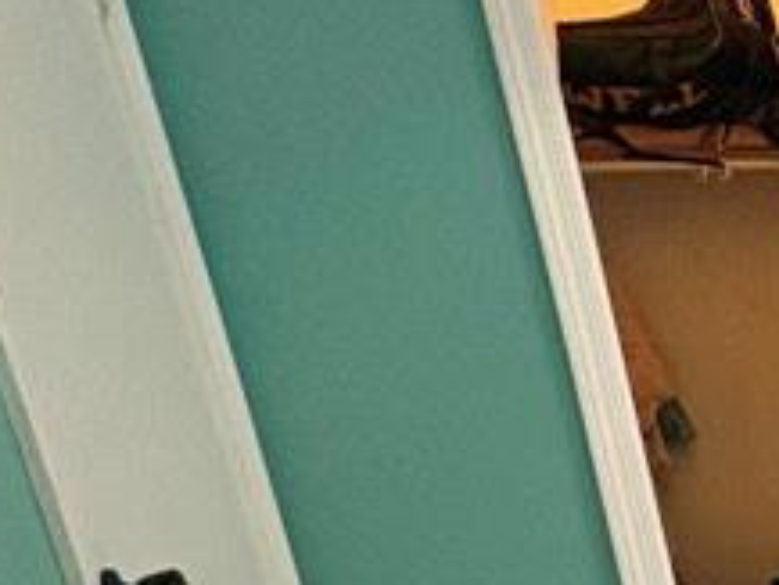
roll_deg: +2.4
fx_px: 1486
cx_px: 1673
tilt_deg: -15.1
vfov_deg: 21.5
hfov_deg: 17.4
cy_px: 592
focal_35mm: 66
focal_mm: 2.22
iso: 250
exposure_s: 1/120
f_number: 2.2
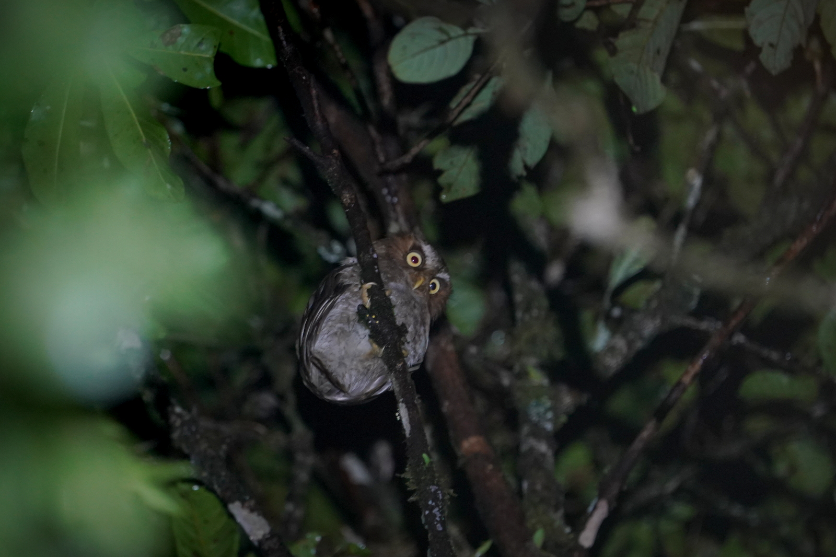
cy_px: 278
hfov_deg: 3.4
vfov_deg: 2.3
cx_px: 418
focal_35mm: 600
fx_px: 13930
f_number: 6.3
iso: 2500
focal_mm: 600
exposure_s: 1/30
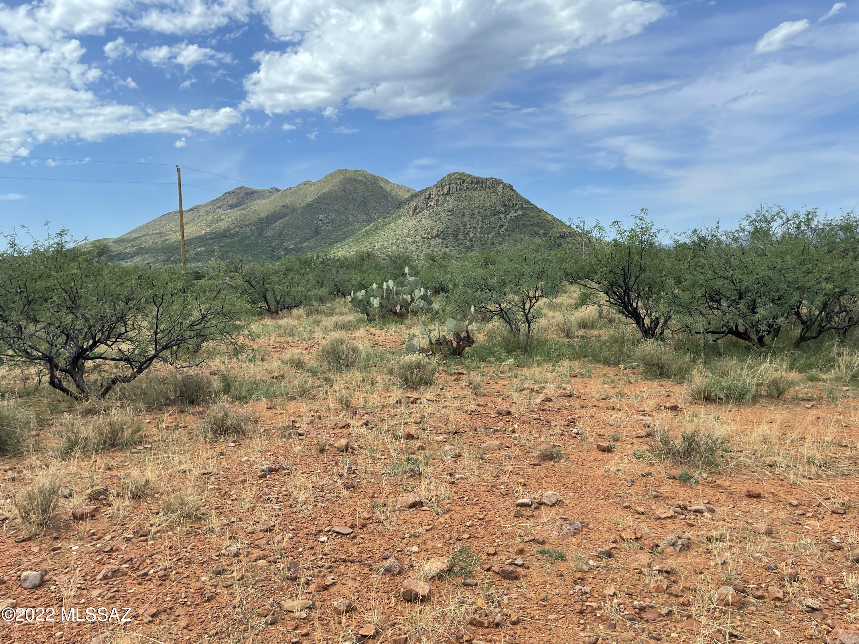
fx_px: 645
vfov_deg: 53.1
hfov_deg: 67.3
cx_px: 430
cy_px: 322
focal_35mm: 26
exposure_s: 1/3861
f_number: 1.6
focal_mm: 4.2
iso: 32
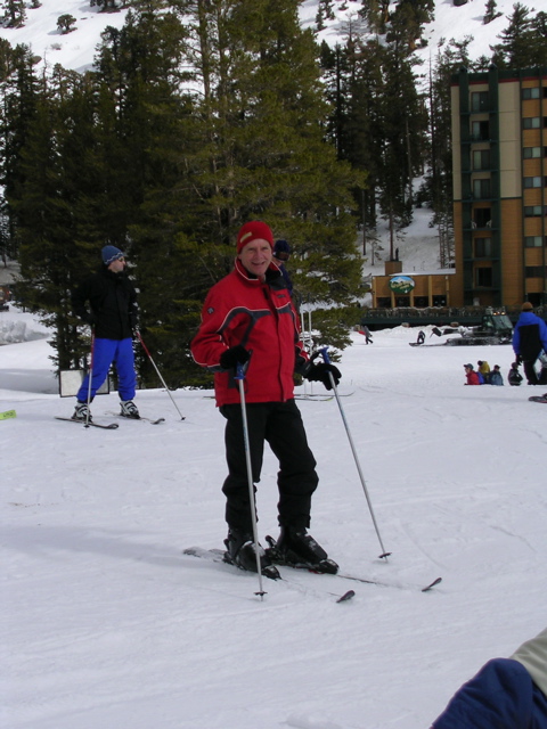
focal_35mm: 72
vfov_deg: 27.0
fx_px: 1517
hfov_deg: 20.4
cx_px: 274
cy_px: 364
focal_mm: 10.9
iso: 50
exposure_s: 1/1500
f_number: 3.7
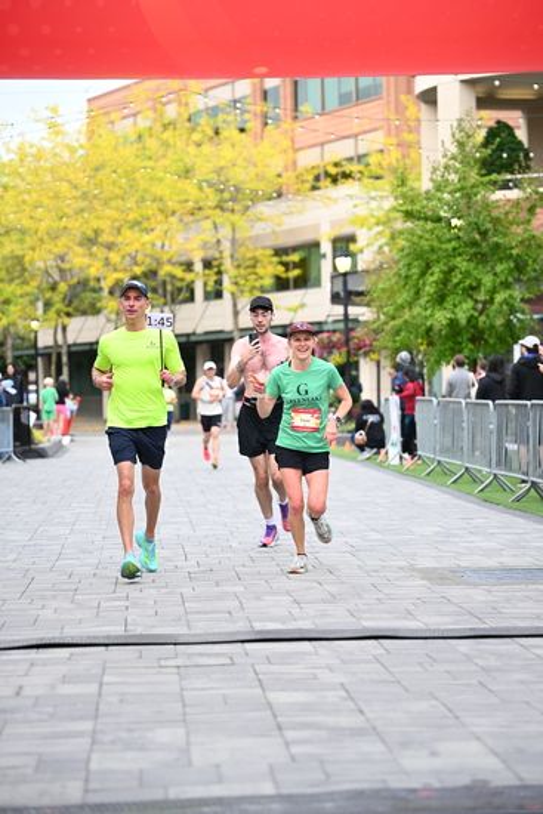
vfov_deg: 21.9
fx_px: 2103
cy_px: 407
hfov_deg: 14.7
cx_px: 272
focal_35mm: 93
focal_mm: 93
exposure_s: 1/1600
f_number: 2.8
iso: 1000
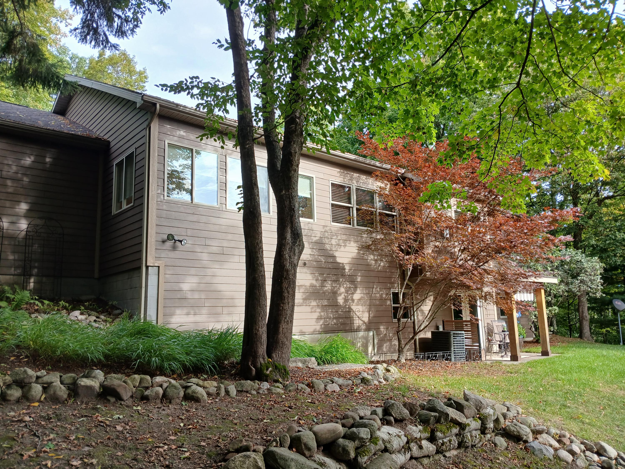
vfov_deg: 53.1
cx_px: 312
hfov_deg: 67.3
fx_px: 469
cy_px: 234
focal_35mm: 26
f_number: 1.8
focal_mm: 3.98
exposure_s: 1/120
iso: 25
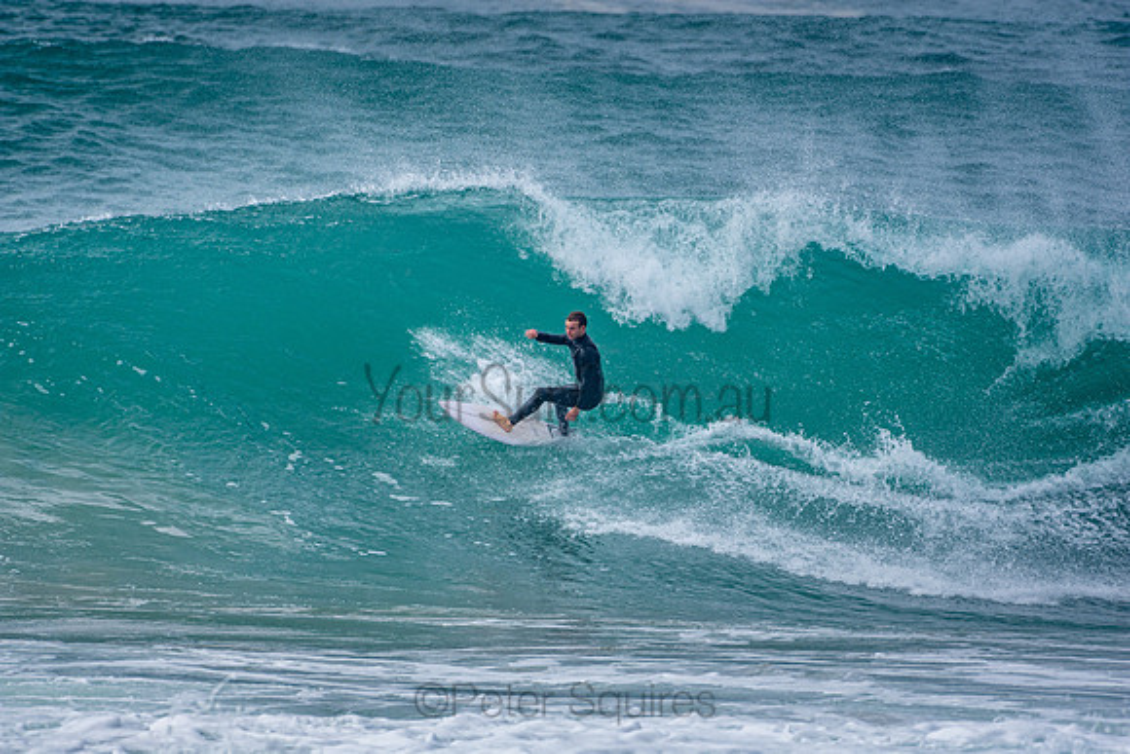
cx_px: 565
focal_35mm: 750
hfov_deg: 2.7
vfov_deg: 1.8
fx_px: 23546
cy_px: 377
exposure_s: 1/640
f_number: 5.6
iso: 125
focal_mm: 500
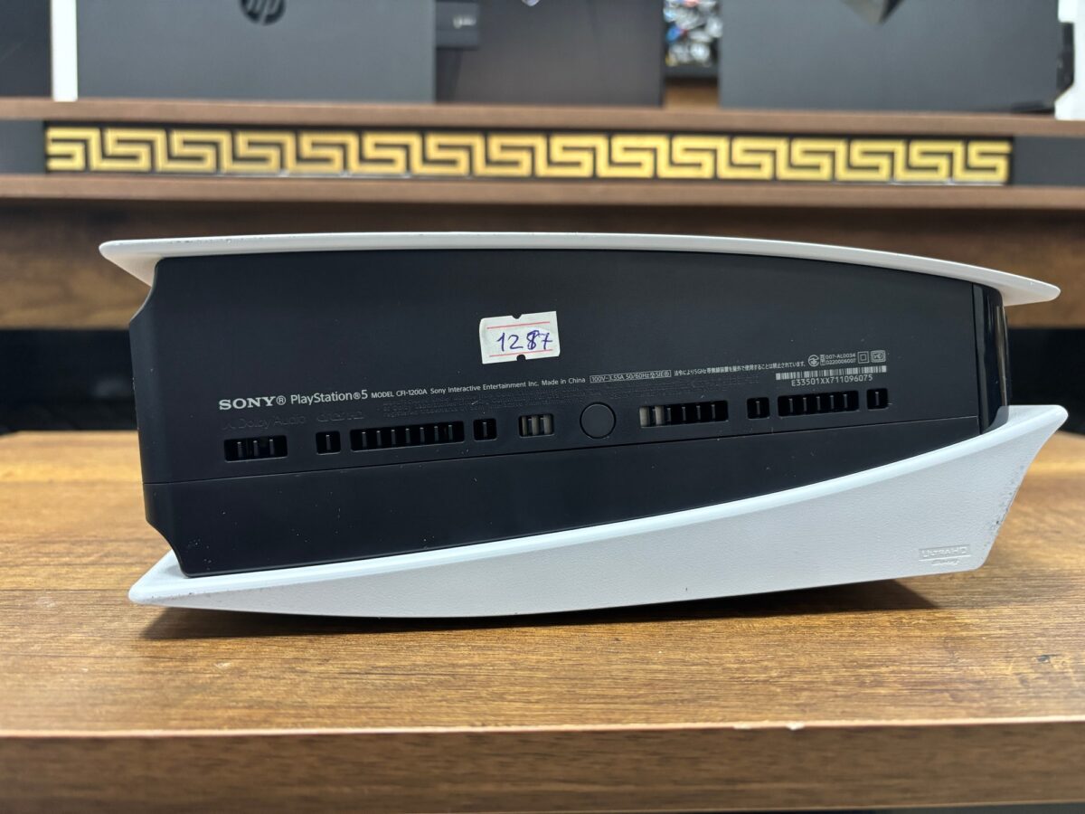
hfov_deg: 67.3
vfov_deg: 53.1
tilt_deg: -4.2
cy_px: 407
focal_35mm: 26
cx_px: 542
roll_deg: +0.7
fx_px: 815
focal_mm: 5.96
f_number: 1.6
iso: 320
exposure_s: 1/50
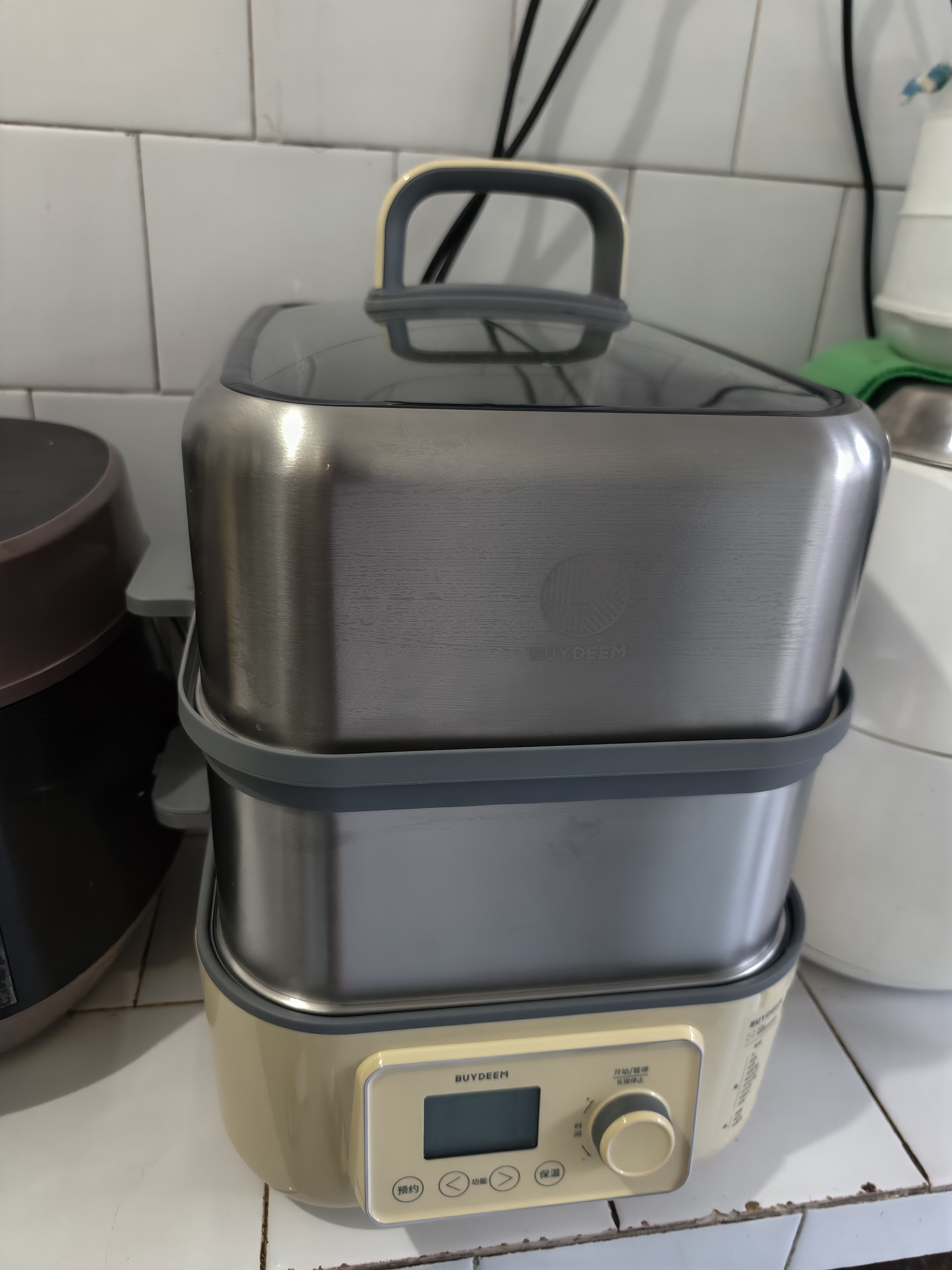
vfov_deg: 73.9
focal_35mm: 23
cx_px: 476
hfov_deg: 58.9
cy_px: 635
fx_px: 843
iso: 1951
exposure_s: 1/100
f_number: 1.57
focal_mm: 5.6
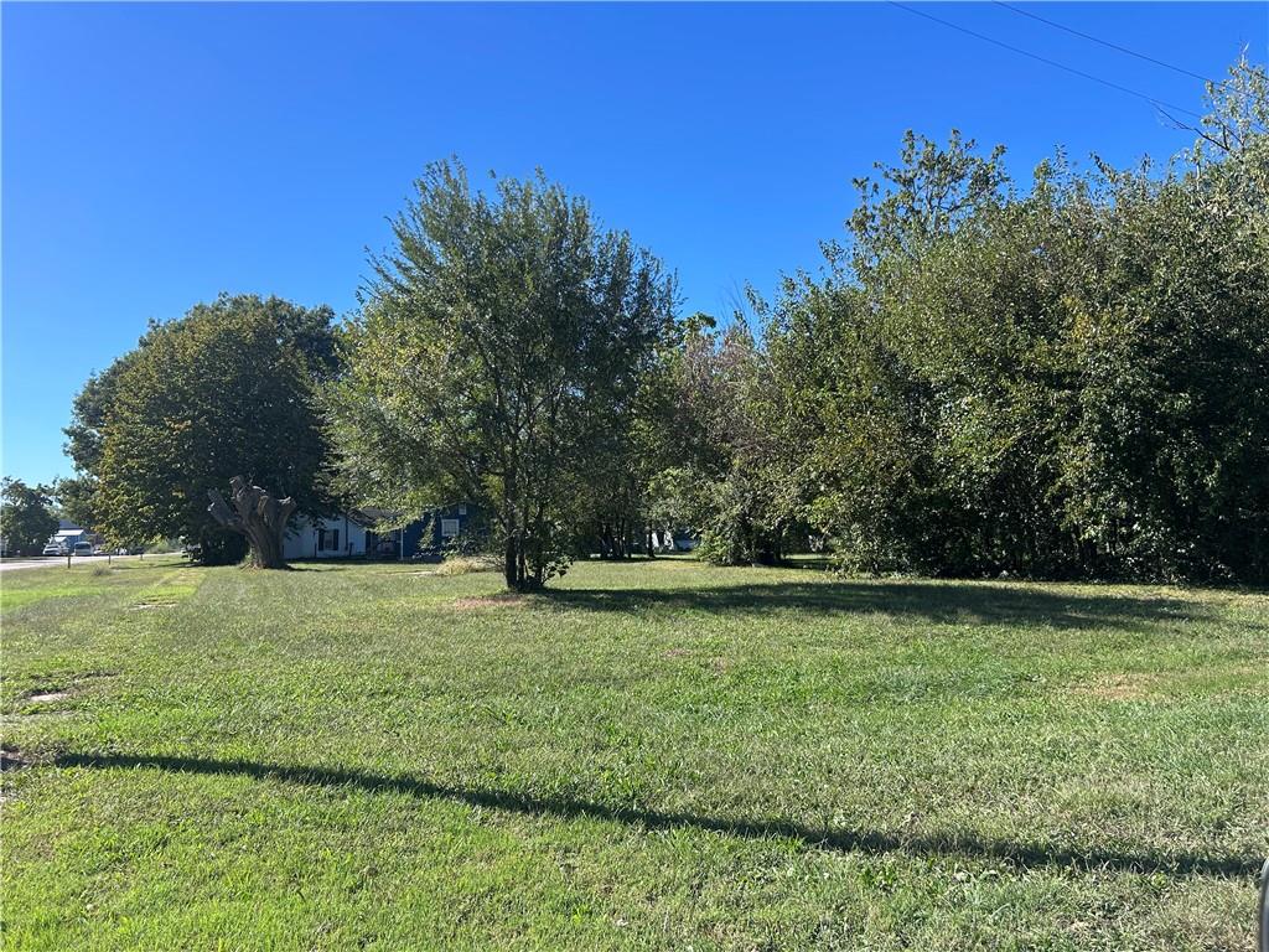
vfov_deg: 53.1
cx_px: 634
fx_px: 953
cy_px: 476
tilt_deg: +1.3
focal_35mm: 26
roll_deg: +0.1
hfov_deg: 67.3
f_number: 1.5
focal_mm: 5.7
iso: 50
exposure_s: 1/2165
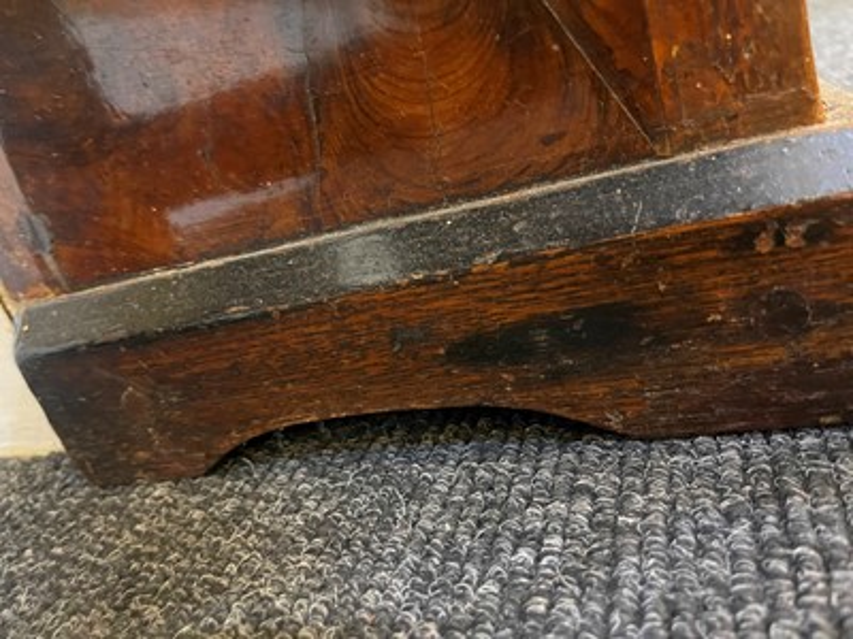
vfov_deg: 53.1
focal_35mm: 26
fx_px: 641
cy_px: 320
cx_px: 426
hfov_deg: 67.3
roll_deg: +18.8
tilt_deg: -21.0
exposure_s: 1/25
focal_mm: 5.1
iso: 800
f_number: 1.6
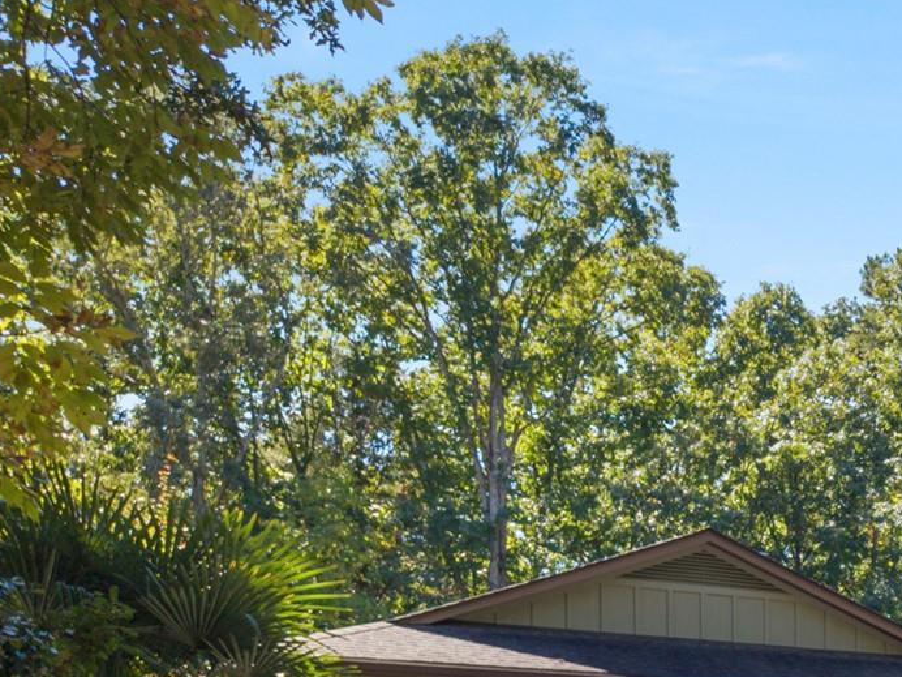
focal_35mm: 71
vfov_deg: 18.7
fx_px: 1850
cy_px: 959
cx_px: 1324
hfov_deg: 22.7
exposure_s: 1/25
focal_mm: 8.67
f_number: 1.8
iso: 100
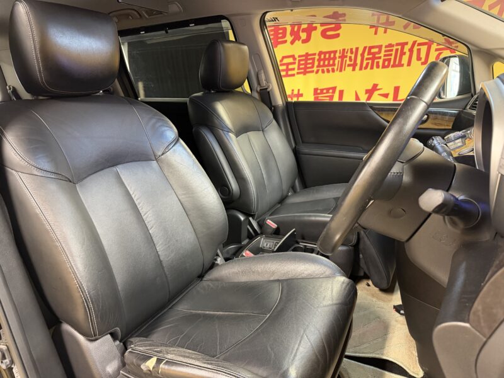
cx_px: 252
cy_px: 189
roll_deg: +4.4
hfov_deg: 71.6
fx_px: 349
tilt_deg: -15.1
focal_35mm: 24
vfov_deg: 56.8
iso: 640
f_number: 1.78
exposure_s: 1/33
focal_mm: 6.76
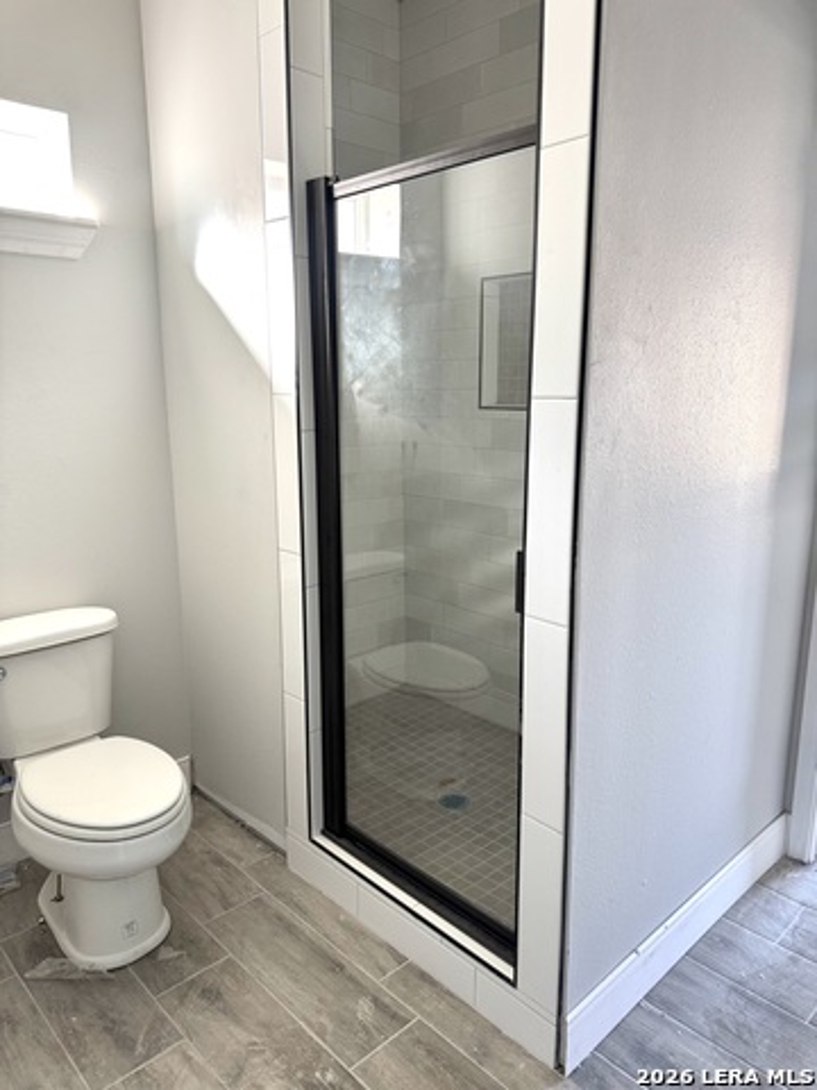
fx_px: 755
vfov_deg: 71.6
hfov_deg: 56.8
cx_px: 408
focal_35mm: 24
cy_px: 545
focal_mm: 6.76
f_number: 1.78
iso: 200
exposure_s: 1/86
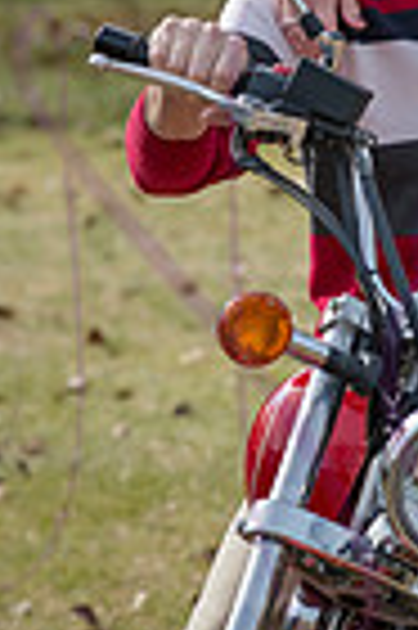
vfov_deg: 5.1
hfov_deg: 3.4
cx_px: 562
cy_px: 54
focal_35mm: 403
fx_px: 7036
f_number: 5.6
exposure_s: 1/1000
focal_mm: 125
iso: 400
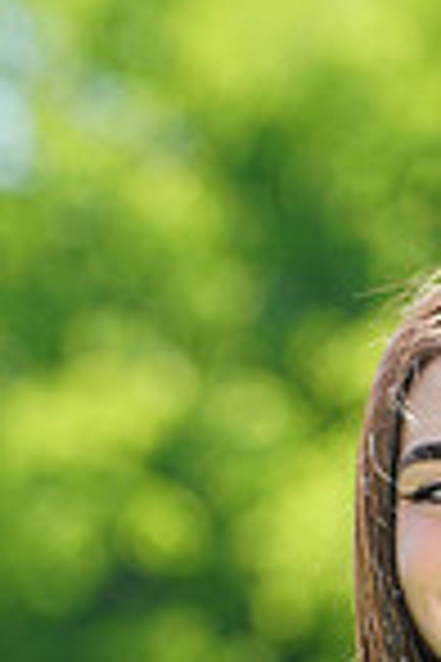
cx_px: 518
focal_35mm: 1099
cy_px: 932
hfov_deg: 1.3
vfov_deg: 1.9
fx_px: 20193
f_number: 9
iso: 200
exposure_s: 1/160
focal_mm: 279
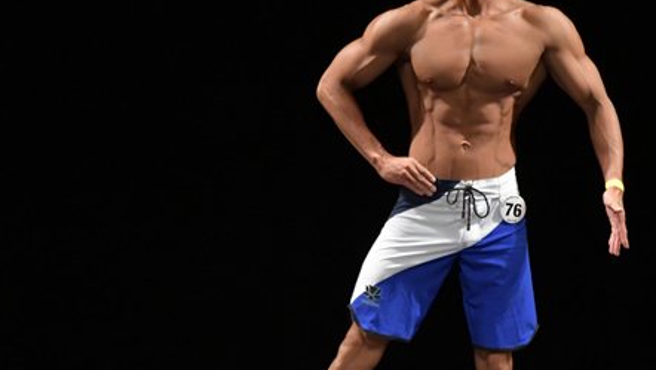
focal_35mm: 578
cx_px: 421
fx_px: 10058
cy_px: 242
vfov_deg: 2.1
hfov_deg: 3.7
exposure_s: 1/400
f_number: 5.6
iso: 3200
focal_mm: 210
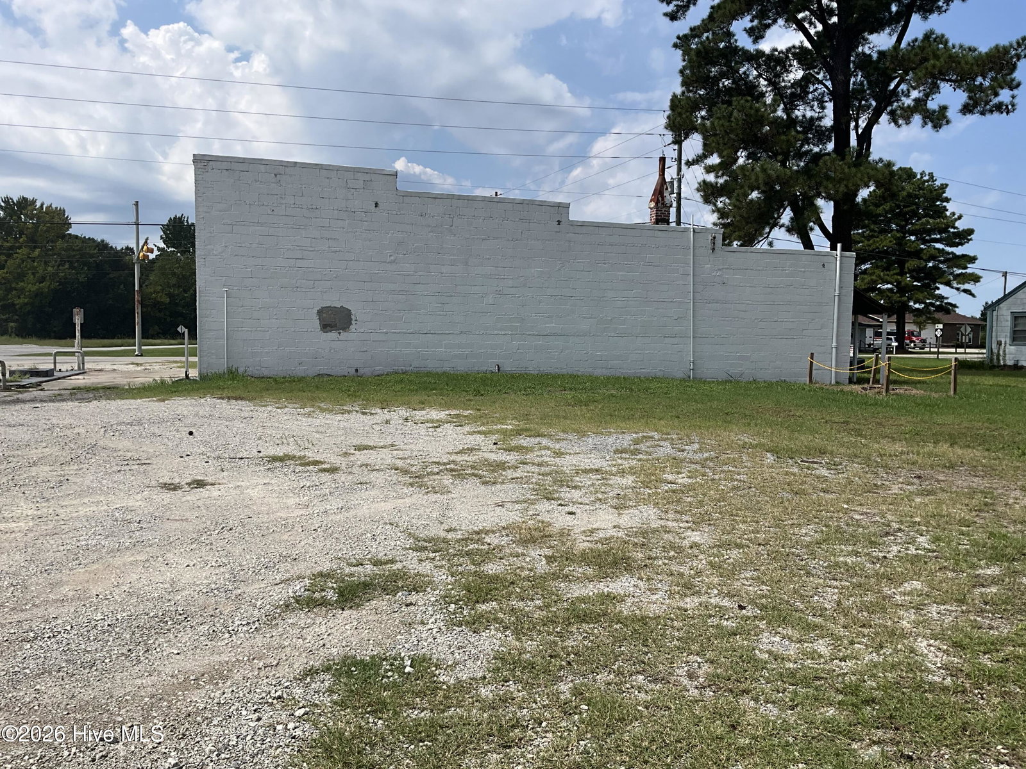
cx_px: 513
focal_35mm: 29
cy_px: 384
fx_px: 860
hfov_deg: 61.7
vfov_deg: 48.2
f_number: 1.8
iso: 25
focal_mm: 3
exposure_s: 1/3125
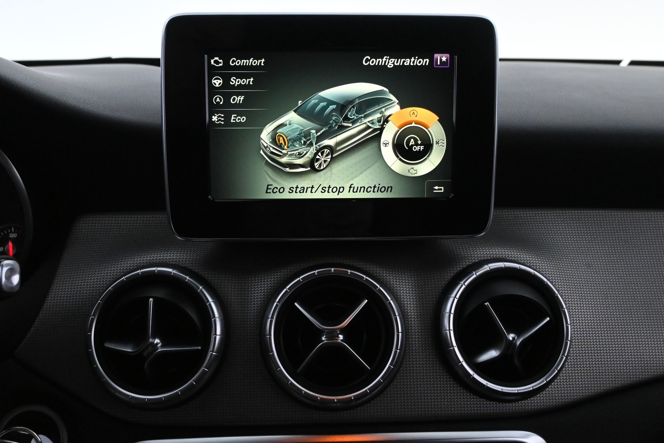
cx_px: 332
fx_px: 761
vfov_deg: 32.4
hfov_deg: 47.2
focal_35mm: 41
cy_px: 222
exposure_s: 1/100
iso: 6400
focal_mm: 27.5
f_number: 5
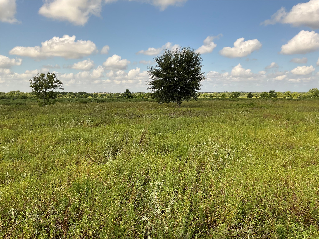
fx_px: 267
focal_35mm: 29
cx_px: 160
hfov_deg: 61.7
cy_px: 120
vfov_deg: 48.2
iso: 25
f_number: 1.8
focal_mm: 3
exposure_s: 1/1577
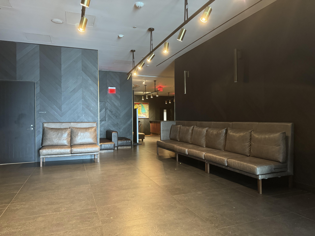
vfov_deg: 56.8
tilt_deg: -0.1
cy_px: 118
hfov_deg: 71.6
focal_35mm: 24
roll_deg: +0.6
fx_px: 218
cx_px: 158
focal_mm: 6.76
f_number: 1.78
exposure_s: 1/30
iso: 800
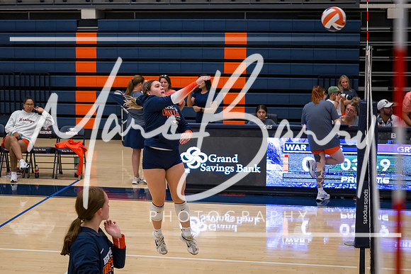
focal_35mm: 84
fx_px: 963
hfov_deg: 24.1
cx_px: 166
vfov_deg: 16.2
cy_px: 122
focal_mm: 70
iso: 2000
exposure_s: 1/1000
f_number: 2.8
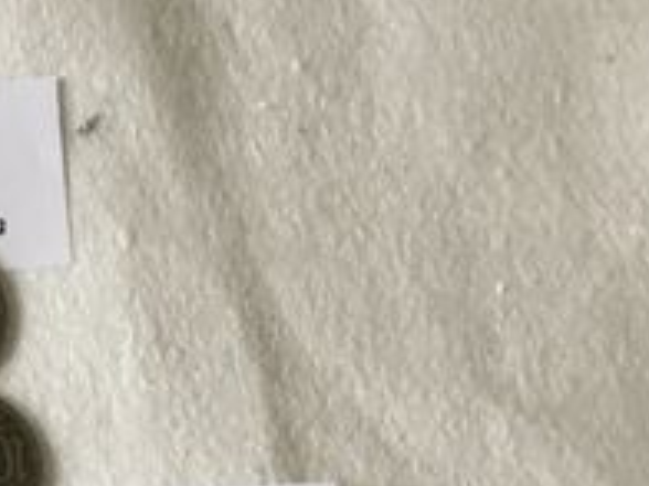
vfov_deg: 8.9
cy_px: 946
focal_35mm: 158
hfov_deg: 11.0
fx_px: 2962
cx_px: -772
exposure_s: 1/33
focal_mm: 3.3
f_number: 2.4
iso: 25
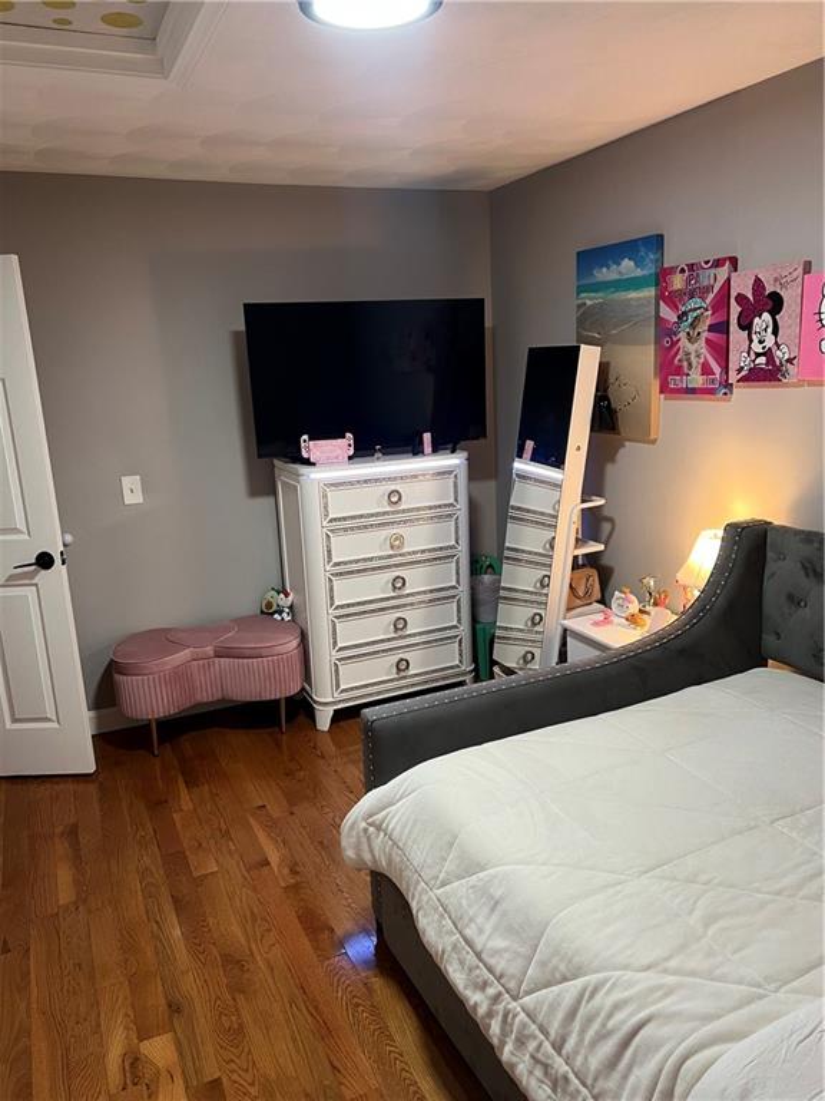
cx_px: 412
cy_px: 550
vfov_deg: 67.3
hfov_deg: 53.1
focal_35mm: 26
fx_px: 826
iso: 125
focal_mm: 5.7
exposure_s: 1/60
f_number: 1.5
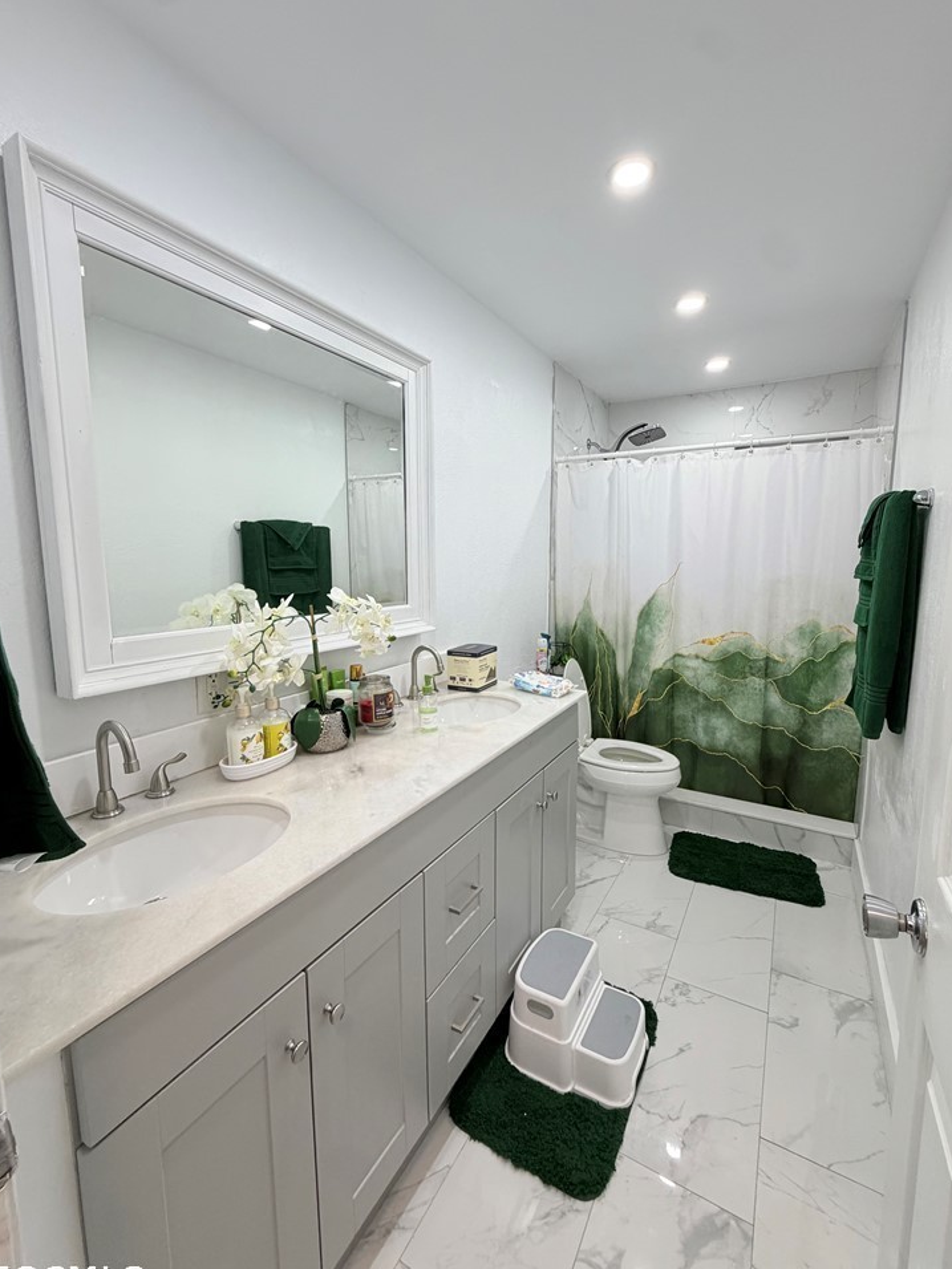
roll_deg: -0.1
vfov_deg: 98.2
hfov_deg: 81.7
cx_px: 489
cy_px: 632
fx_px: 550
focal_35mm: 15
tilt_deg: -8.3
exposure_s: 1/120
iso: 200
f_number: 2.2
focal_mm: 2.22
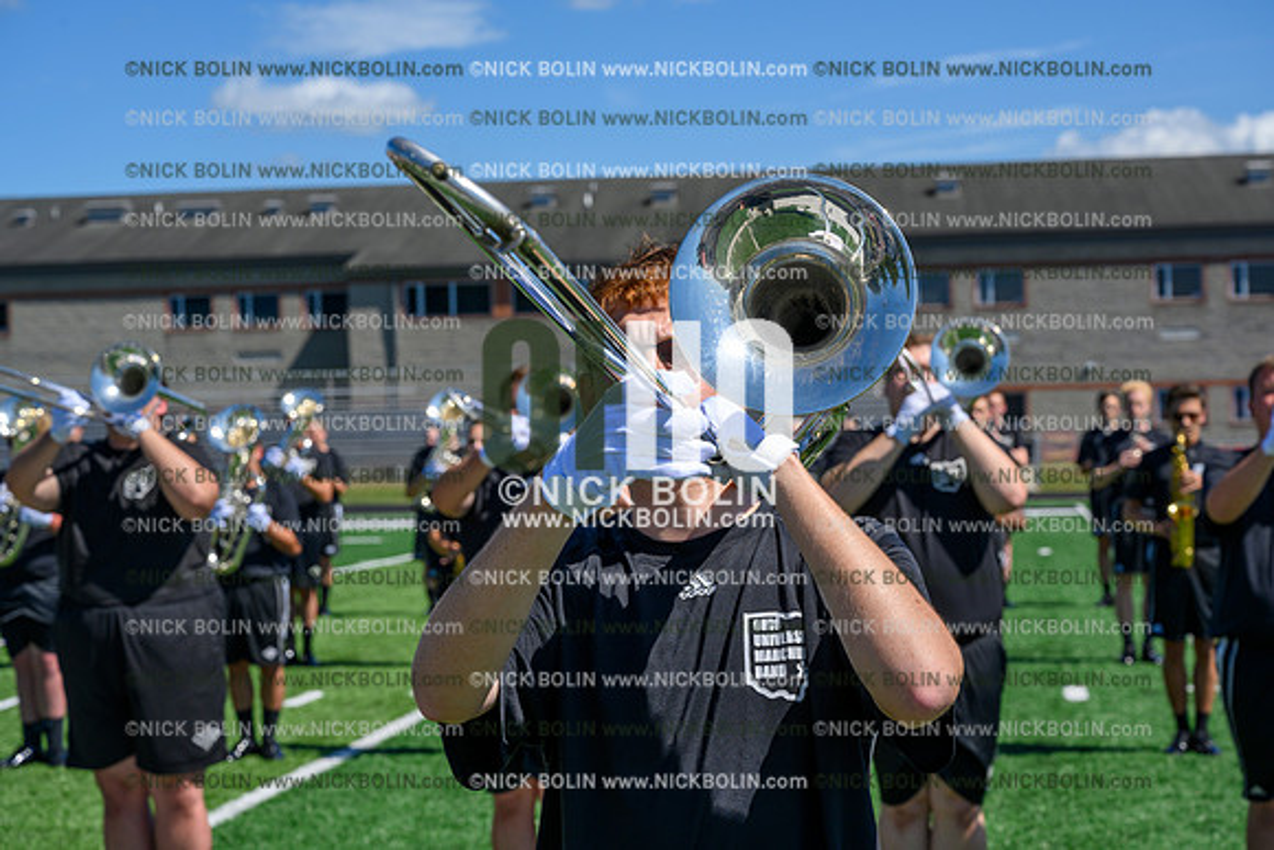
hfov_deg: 28.8
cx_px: 637
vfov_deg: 19.5
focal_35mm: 70
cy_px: 425
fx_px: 2478
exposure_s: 1/640
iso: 160
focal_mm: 70
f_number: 8
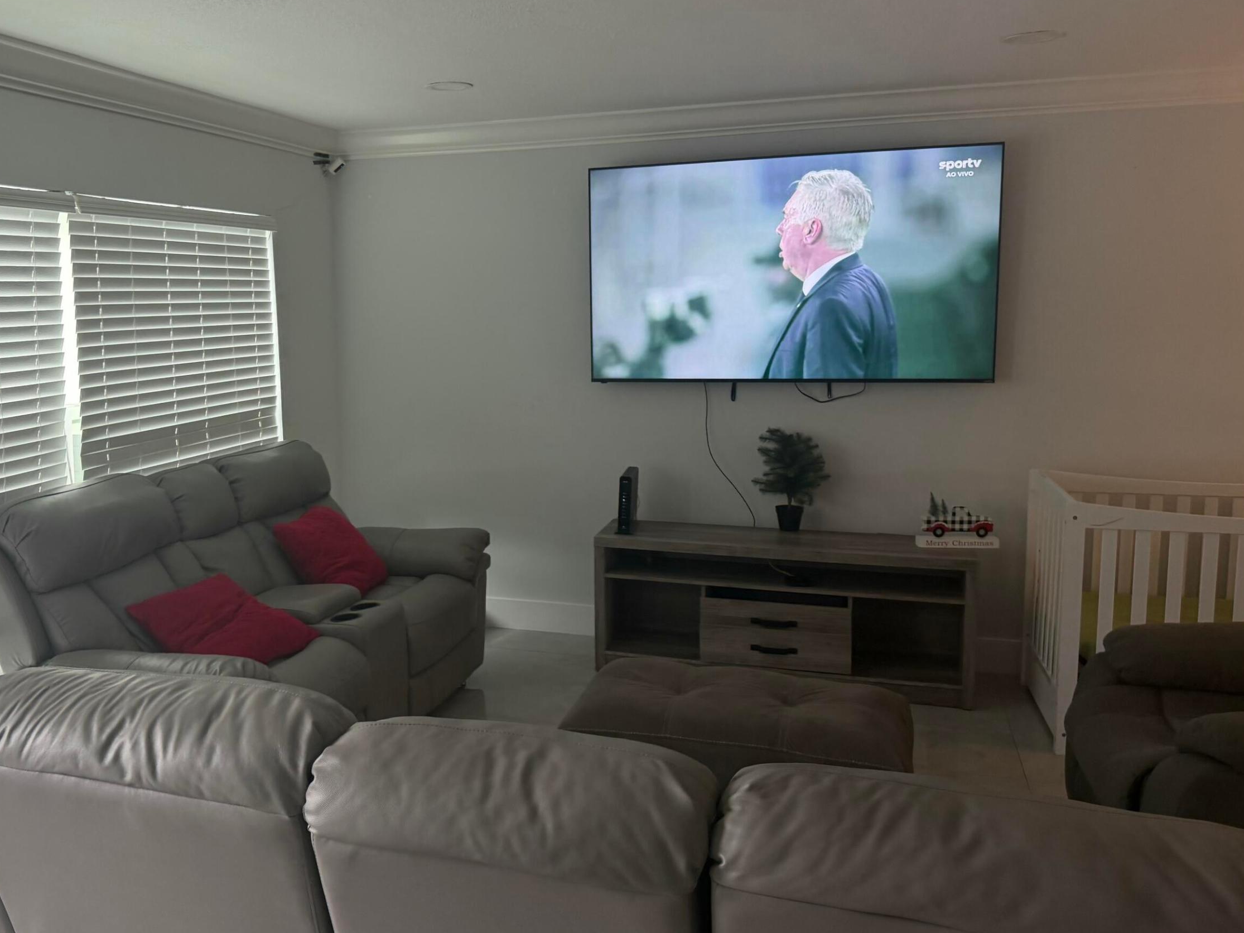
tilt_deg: -5.3
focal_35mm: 31
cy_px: 443
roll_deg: -0.2
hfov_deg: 57.8
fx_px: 1114
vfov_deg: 45.4
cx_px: 484
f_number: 1.78
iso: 160
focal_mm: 6.76
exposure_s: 1/121
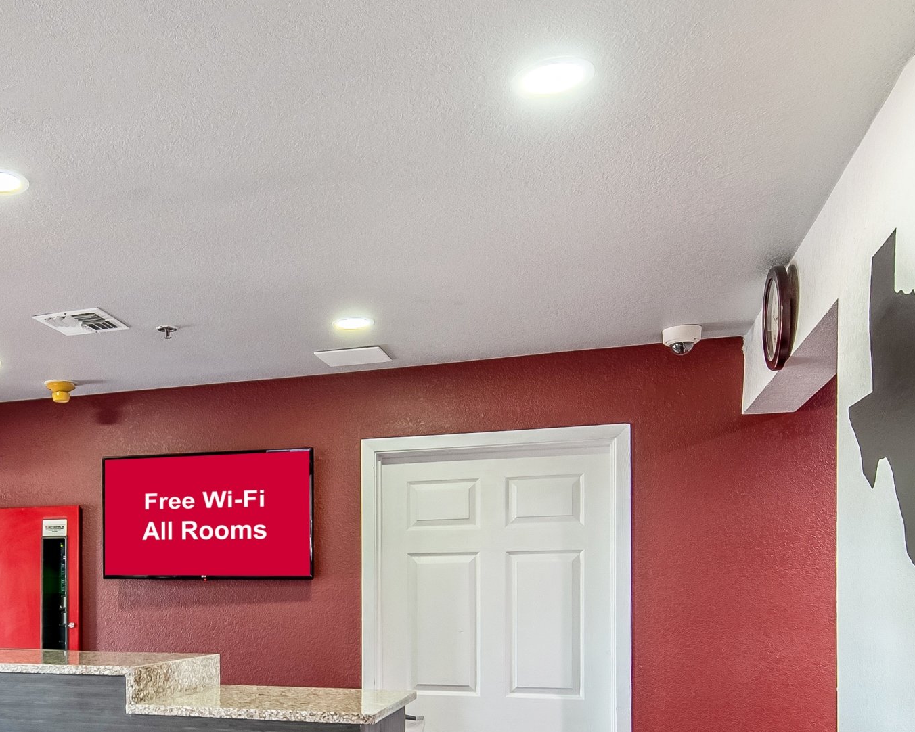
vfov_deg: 40.7
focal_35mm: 35
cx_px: 174
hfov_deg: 48.4
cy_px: 575
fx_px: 948
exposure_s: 1/40
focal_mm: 12
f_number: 8
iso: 500
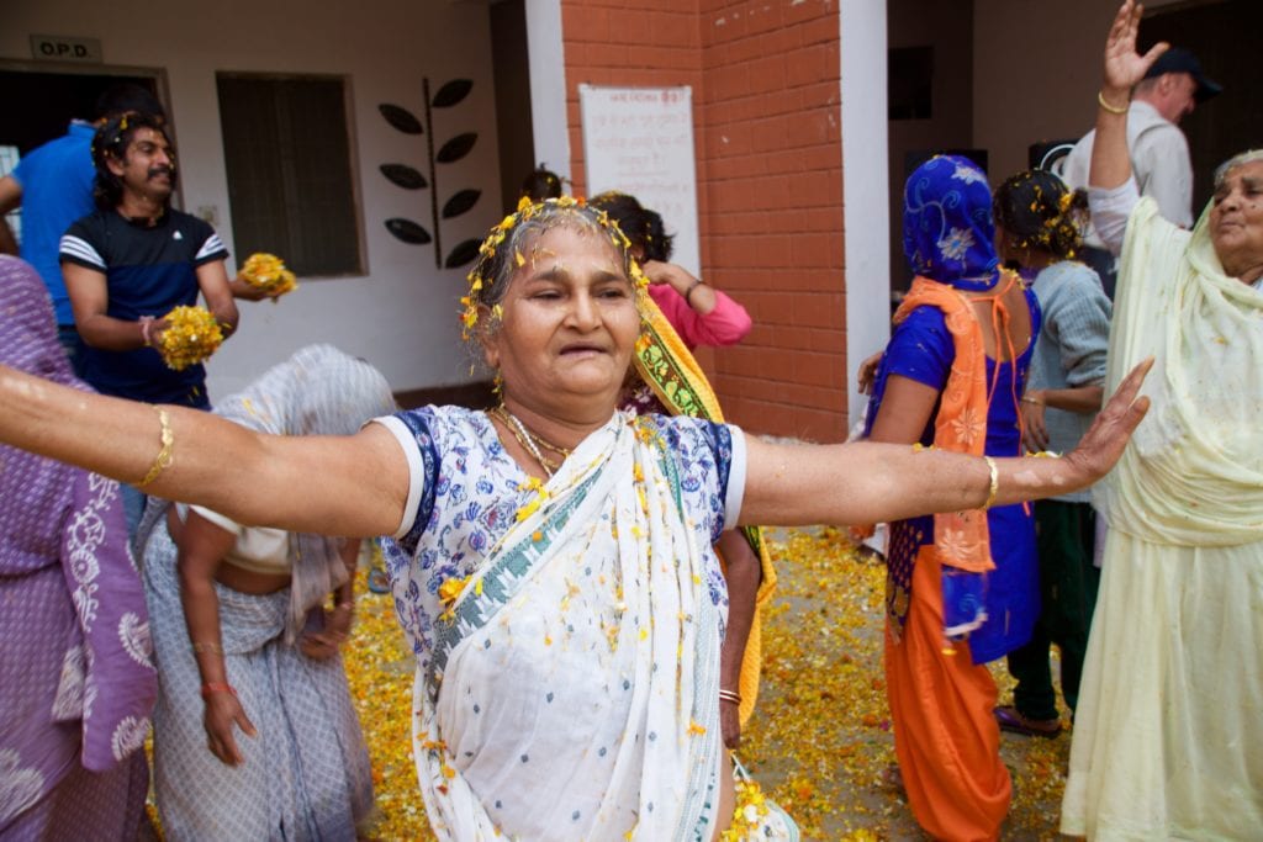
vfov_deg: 40.0
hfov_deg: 57.2
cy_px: 421
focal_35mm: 33
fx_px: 1158
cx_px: 632
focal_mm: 22
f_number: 4.5
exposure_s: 1/50
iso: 200
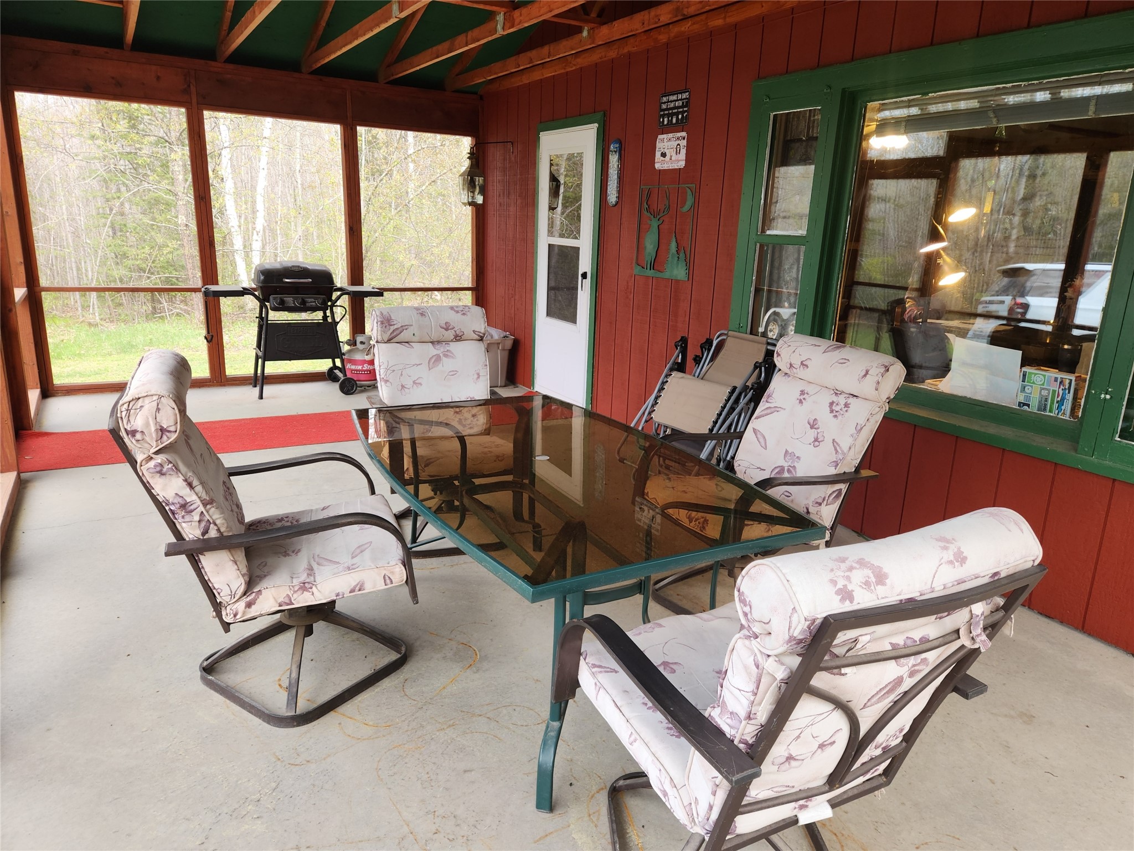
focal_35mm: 23
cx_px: 567
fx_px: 753
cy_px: 426
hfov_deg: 73.9
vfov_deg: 58.9
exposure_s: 1/180
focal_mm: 5.4
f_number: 1.8
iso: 80
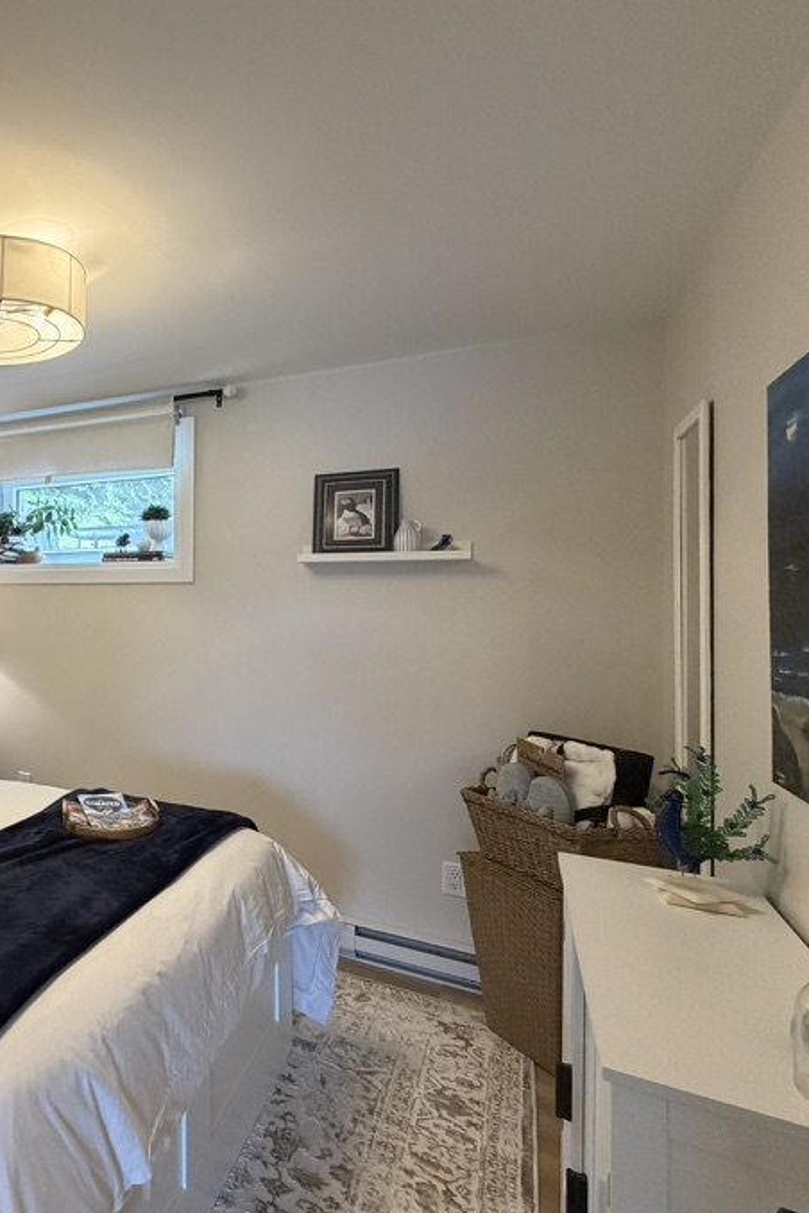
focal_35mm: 22
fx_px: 742
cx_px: -4
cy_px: 592
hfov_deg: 47.3
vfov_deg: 78.6
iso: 250
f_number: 2.2
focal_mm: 2.22
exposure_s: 1/120
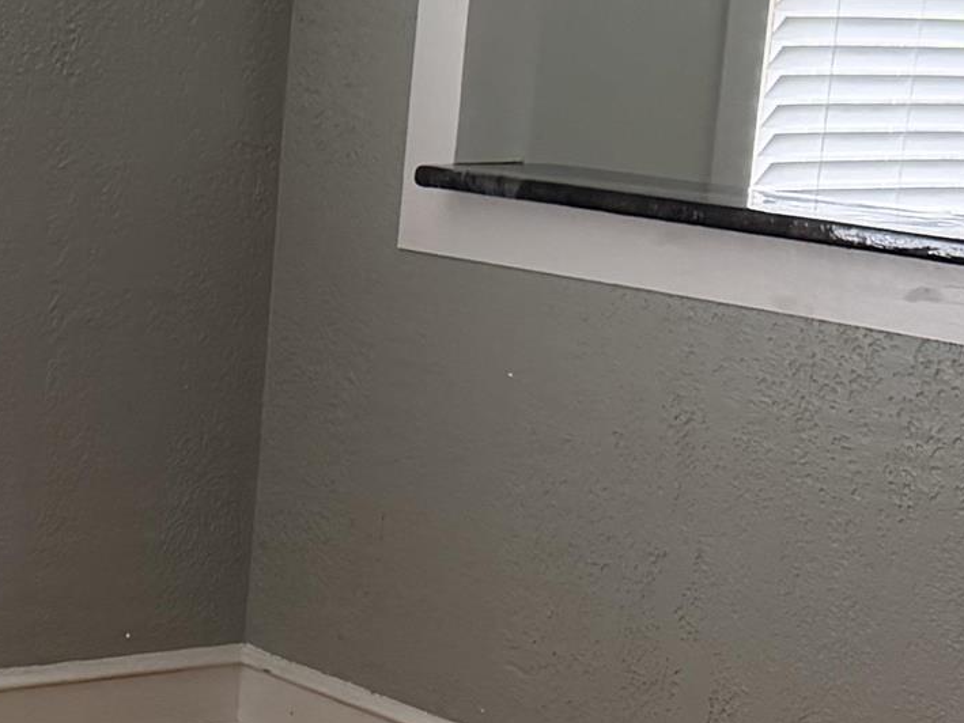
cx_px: -389
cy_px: 401
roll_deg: -2.1
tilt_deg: -9.6
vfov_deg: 14.2
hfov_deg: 17.4
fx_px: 2897
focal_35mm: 104
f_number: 1.78
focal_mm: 6.76
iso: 200
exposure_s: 1/73
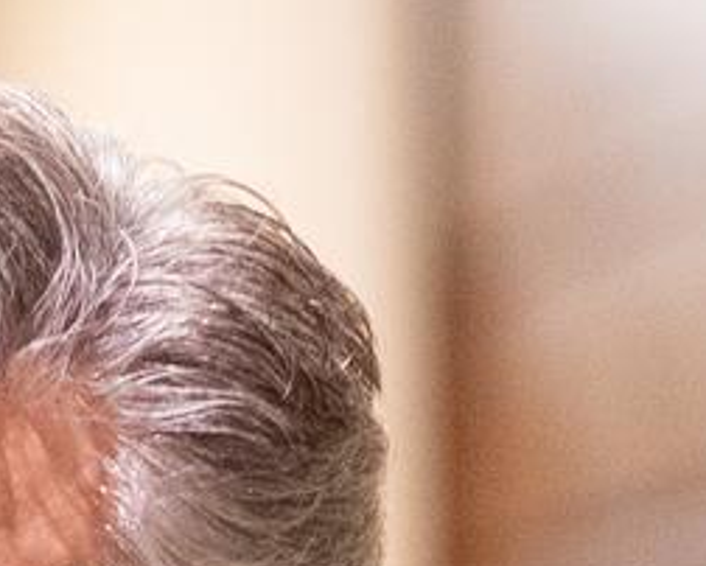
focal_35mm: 770
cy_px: 1269
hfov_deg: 2.5
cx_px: -86
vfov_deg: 2.0
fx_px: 16102
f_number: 1.8
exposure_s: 1/250
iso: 4000
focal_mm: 85
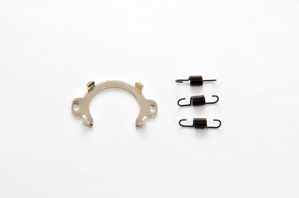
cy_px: 99
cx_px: 150
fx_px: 2489
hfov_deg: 6.9
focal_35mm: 300
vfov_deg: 4.6
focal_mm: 200
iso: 400
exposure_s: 1/60
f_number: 22
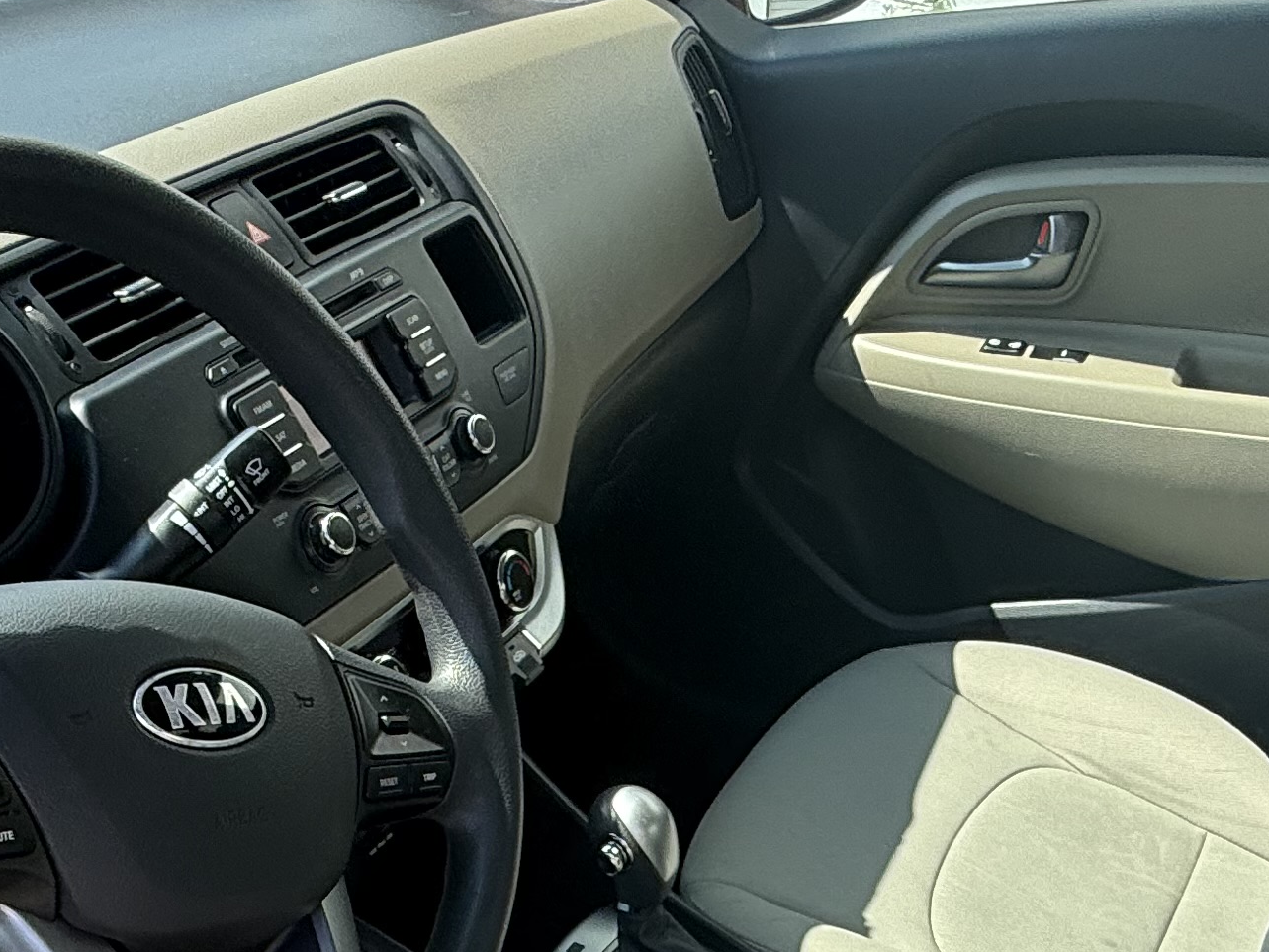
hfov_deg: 42.9
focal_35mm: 44
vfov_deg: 28.1
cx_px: 624
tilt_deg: -44.6
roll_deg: +1.3
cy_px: 1185
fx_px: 1613
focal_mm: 2.22
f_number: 2.2
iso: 50
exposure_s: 1/383
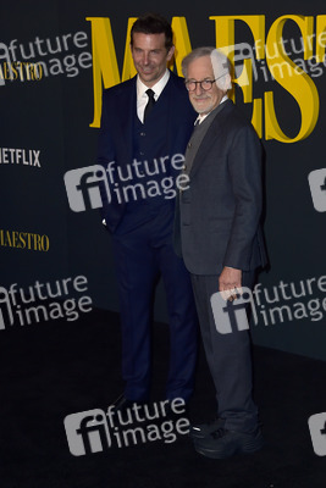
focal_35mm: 68
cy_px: 244
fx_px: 923
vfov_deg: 29.6
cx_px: 163
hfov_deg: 20.0
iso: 320
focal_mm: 68
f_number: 6.3
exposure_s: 1/250
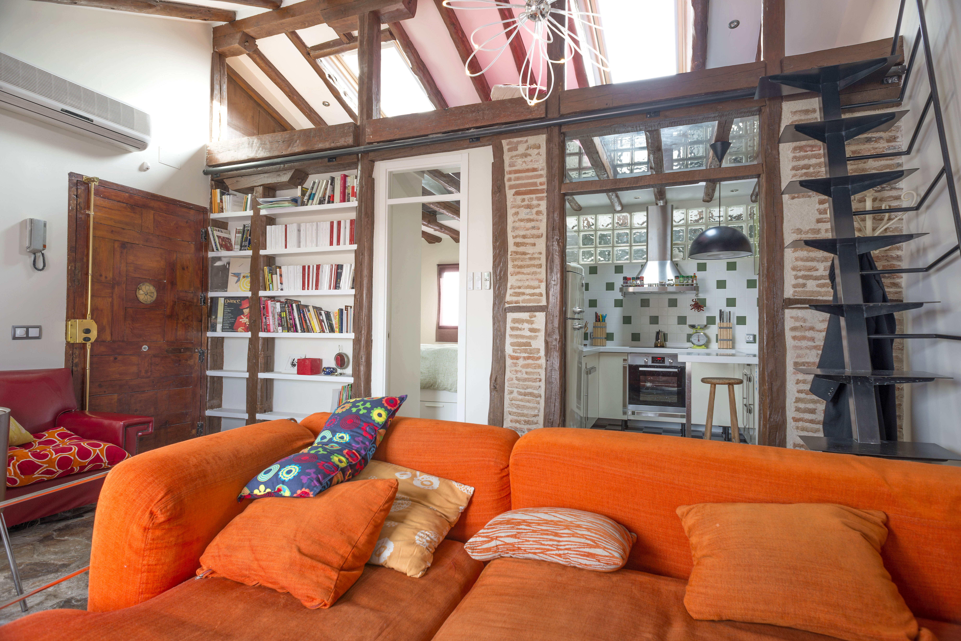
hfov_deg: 84.0
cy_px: 320
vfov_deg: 62.0
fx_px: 534
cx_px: 480
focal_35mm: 20
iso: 100
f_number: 8
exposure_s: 1/8
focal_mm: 20
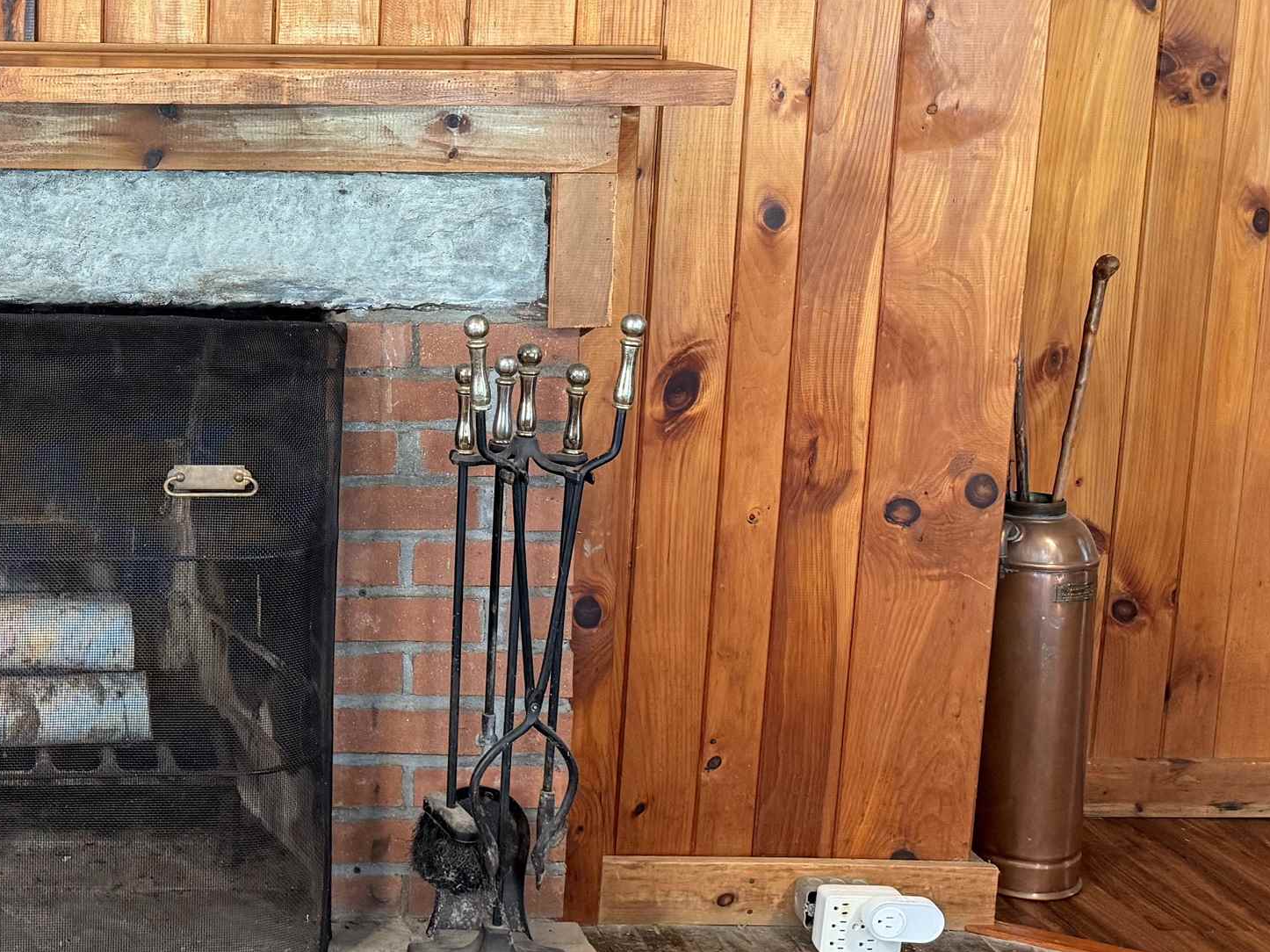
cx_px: 36
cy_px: 265
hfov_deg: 34.5
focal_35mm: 51
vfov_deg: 28.2
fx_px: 1871
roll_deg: +0.0
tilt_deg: -8.0
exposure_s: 1/60
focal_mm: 6.76
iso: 320
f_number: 1.78
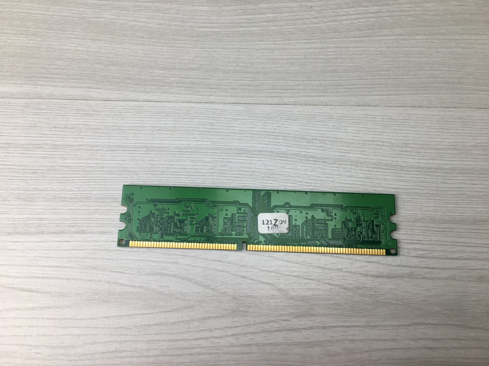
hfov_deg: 61.7
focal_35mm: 29
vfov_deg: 48.2
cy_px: 183
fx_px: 410
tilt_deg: -75.5
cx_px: 244
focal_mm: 4.15
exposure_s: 1/102
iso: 25
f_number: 2.2
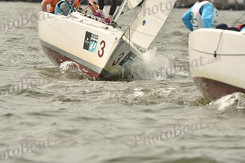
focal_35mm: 592
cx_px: 101
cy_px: 44
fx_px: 4027
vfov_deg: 2.3
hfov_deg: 3.5
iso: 320
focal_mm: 400
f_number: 6.3
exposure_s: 1/1600
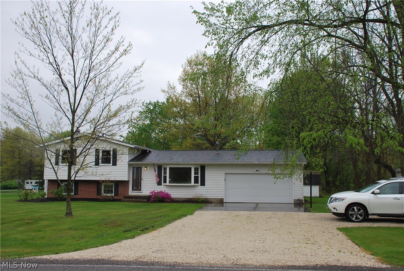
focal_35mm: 36
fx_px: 405
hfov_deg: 53.0
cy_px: 136
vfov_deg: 37.0
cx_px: 202
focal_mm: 24
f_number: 5.6
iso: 110
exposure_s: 1/125
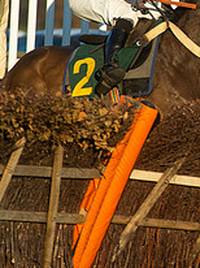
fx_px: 7859
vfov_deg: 2.0
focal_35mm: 1018
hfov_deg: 1.5
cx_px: 405
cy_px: 30
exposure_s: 1/4000
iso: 800
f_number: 6.3
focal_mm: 300
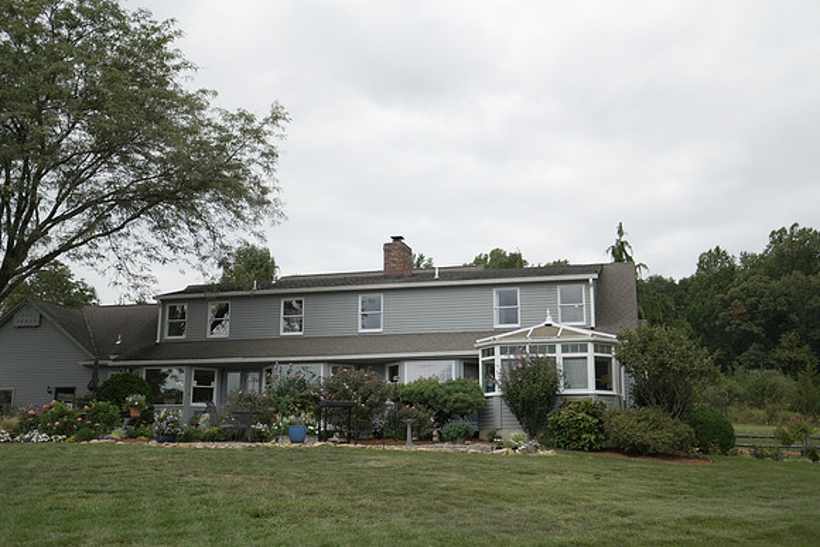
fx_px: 820
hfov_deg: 53.1
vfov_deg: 36.9
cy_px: 274
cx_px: 410
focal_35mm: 36
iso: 125
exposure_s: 1/3200
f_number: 1.8
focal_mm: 24
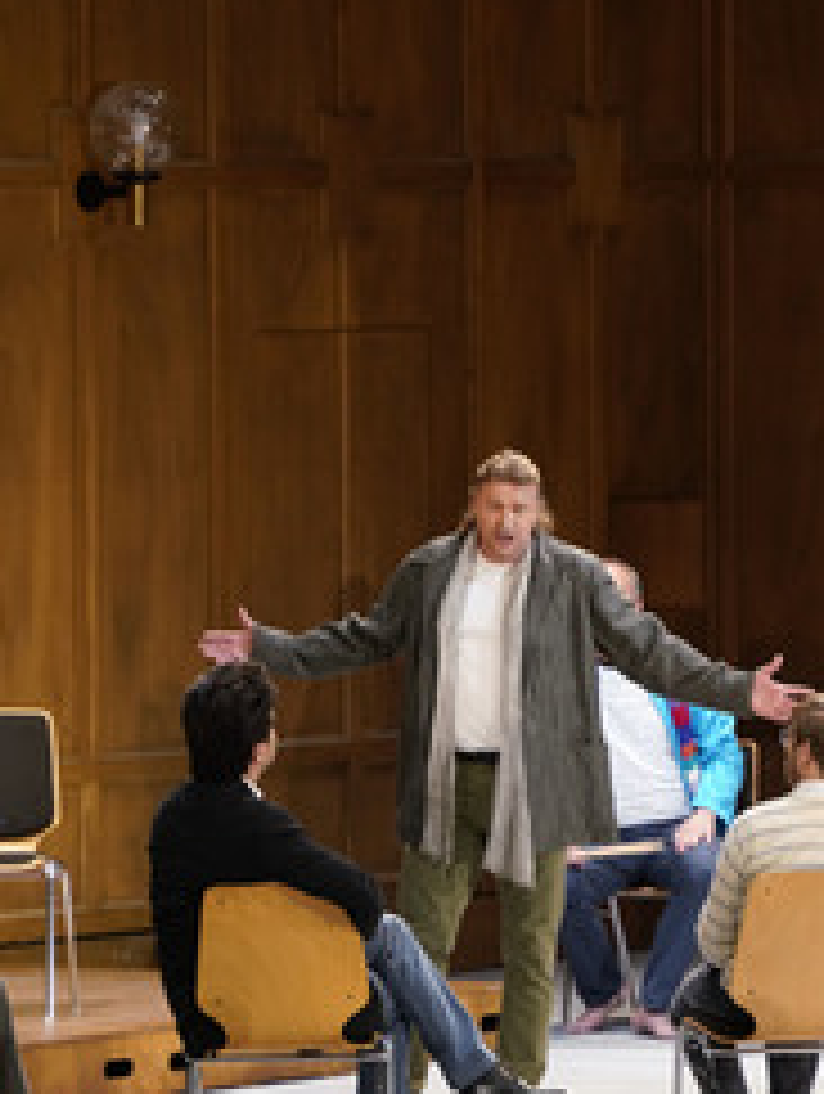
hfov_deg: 4.2
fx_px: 11269
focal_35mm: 356
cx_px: 475
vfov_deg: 5.6
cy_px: 576
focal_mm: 200
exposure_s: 1/200
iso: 2500
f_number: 5.6
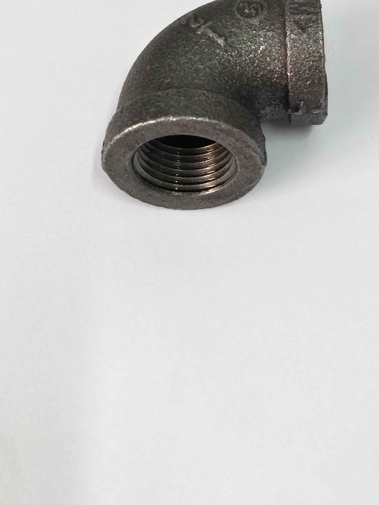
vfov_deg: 43.4
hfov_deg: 34.9
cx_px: 238
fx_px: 598
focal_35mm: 41
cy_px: 93
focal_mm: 4.1
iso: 168
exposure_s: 1/33
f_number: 1.7
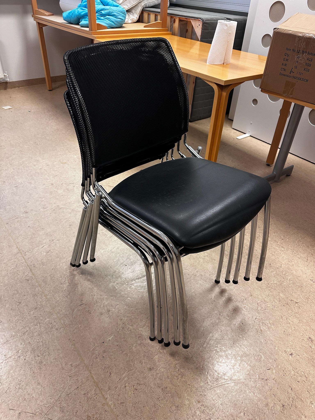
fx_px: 291
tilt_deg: -37.2
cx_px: 158
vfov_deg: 71.6
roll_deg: -3.2
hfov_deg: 56.8
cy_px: 210
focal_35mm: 24
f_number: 1.78
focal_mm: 6.86
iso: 200
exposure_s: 1/100
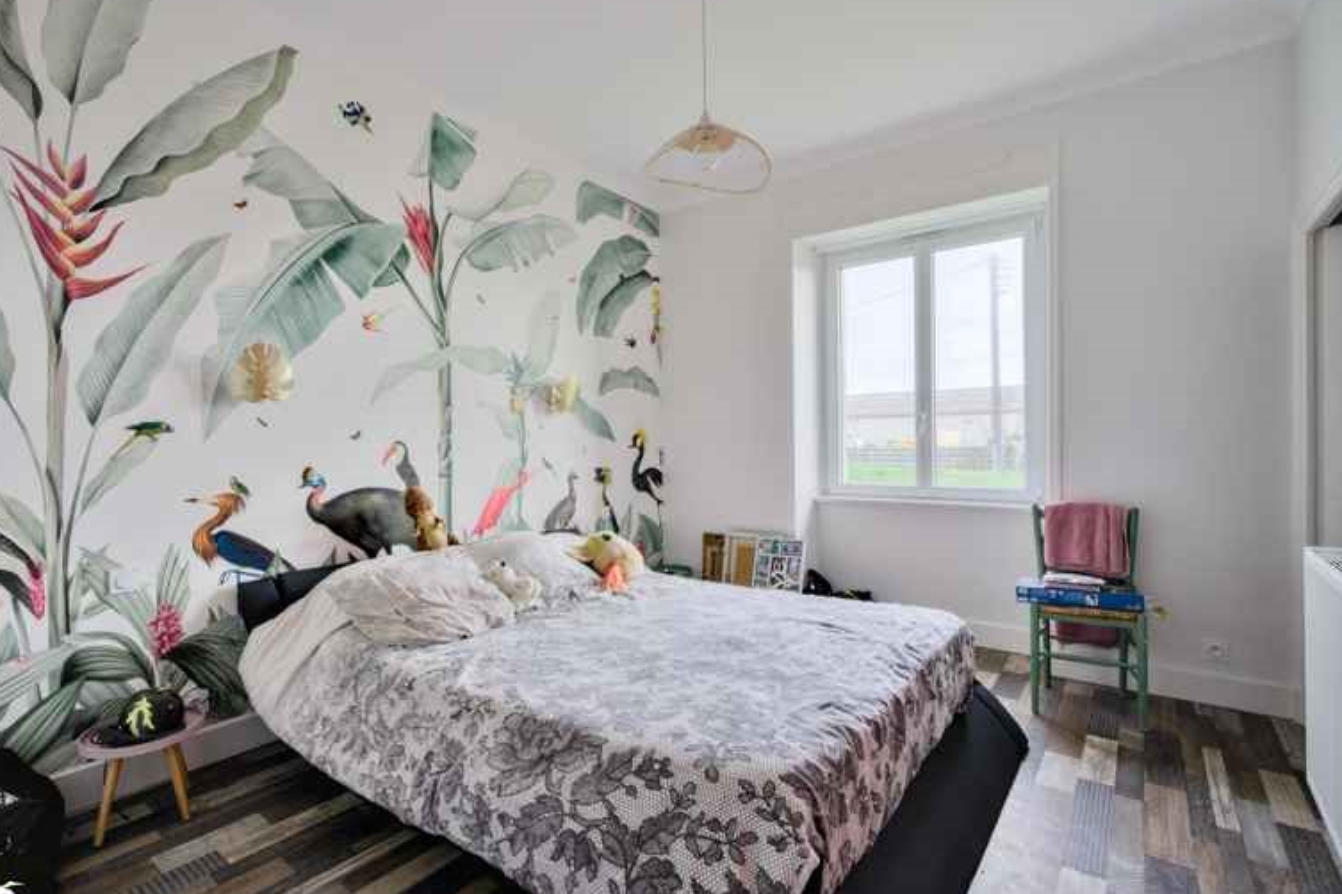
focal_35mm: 17
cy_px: 448
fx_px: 634
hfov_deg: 93.2
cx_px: 645
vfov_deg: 70.4
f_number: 8
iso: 800
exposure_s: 1/400
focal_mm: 16
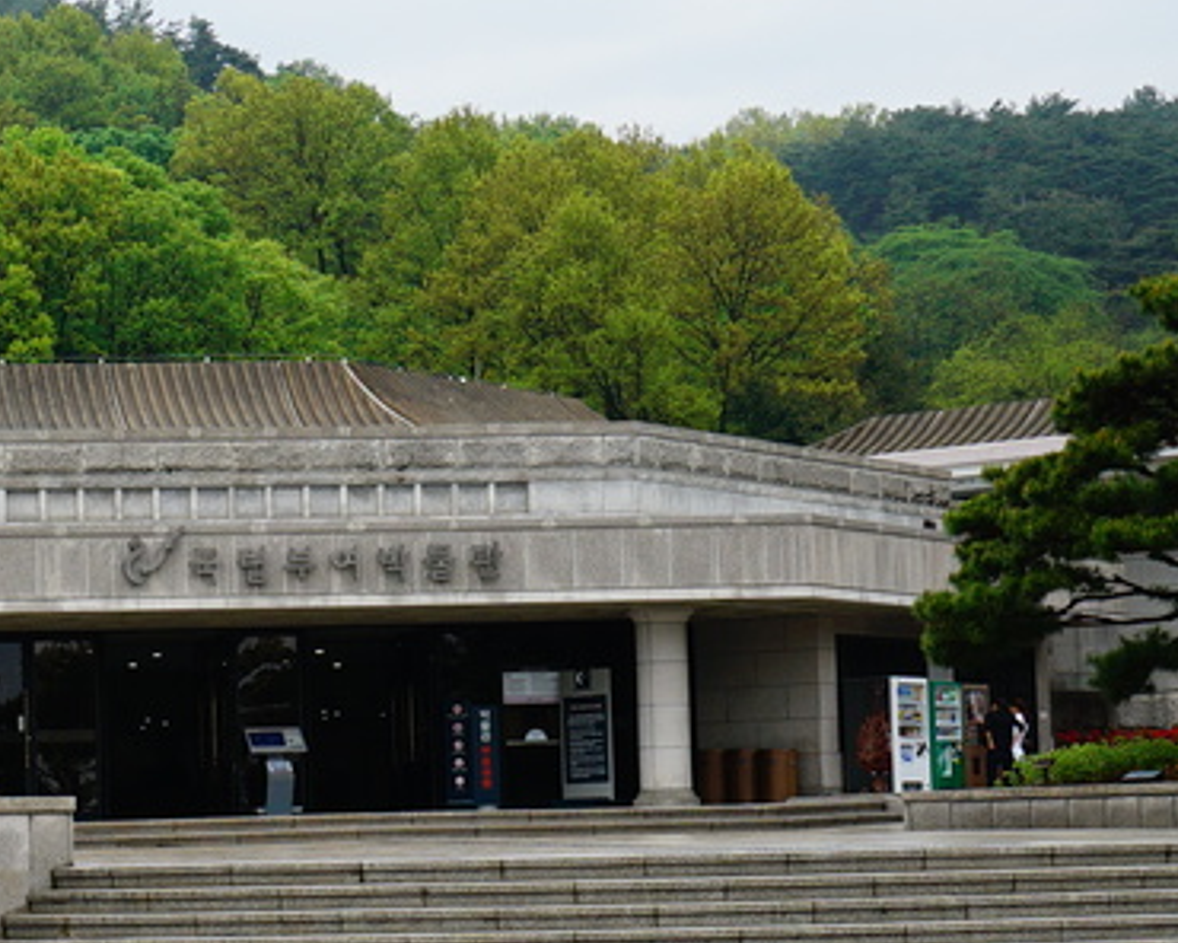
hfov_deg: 18.2
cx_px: 121
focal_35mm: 104
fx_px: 3626
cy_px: 709
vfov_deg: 14.7
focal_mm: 32
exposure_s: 1/250
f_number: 11
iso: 200
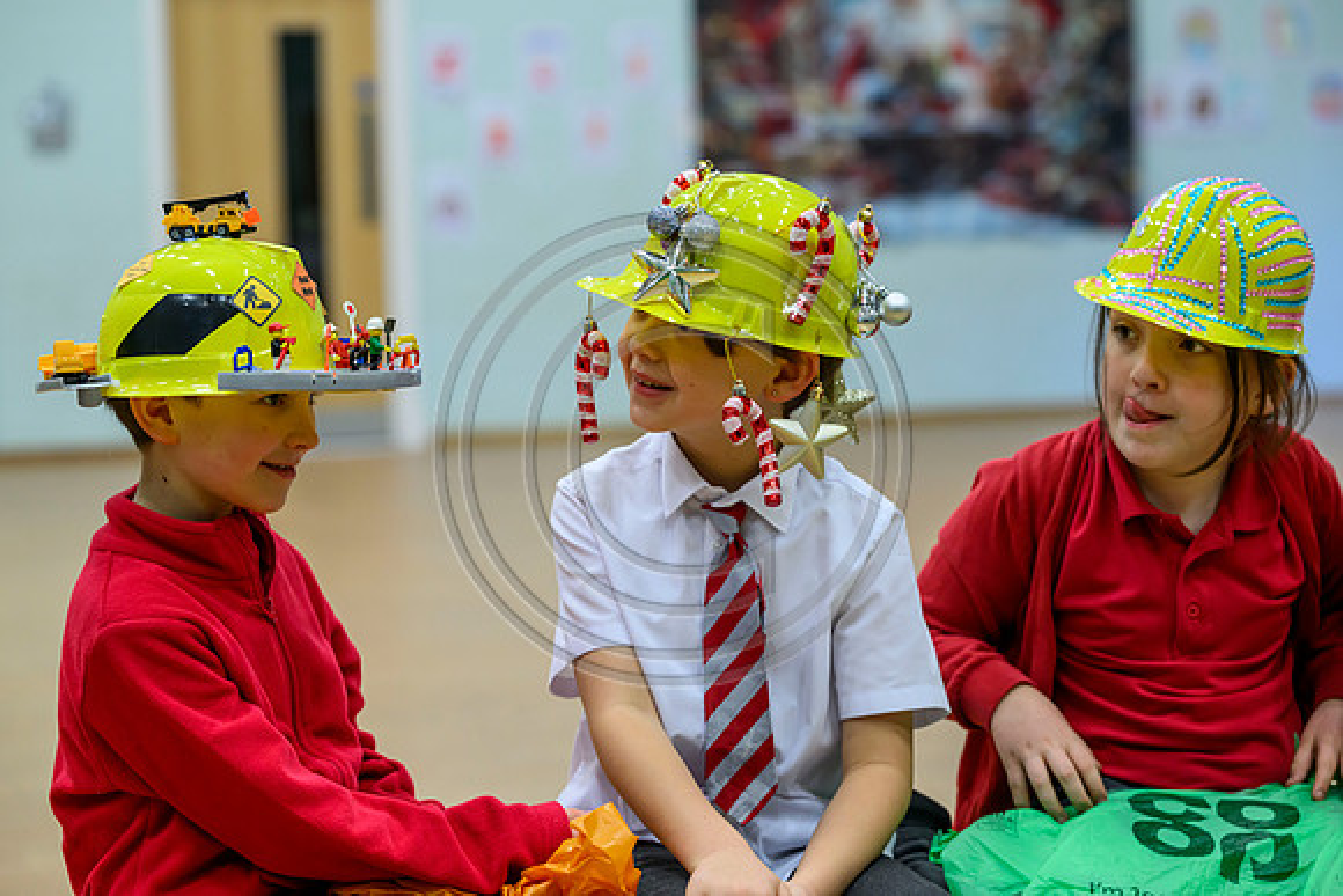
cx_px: 672
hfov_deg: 20.2
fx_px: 3769
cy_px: 448
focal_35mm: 101
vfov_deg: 13.6
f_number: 4
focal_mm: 101
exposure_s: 1/200
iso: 2000
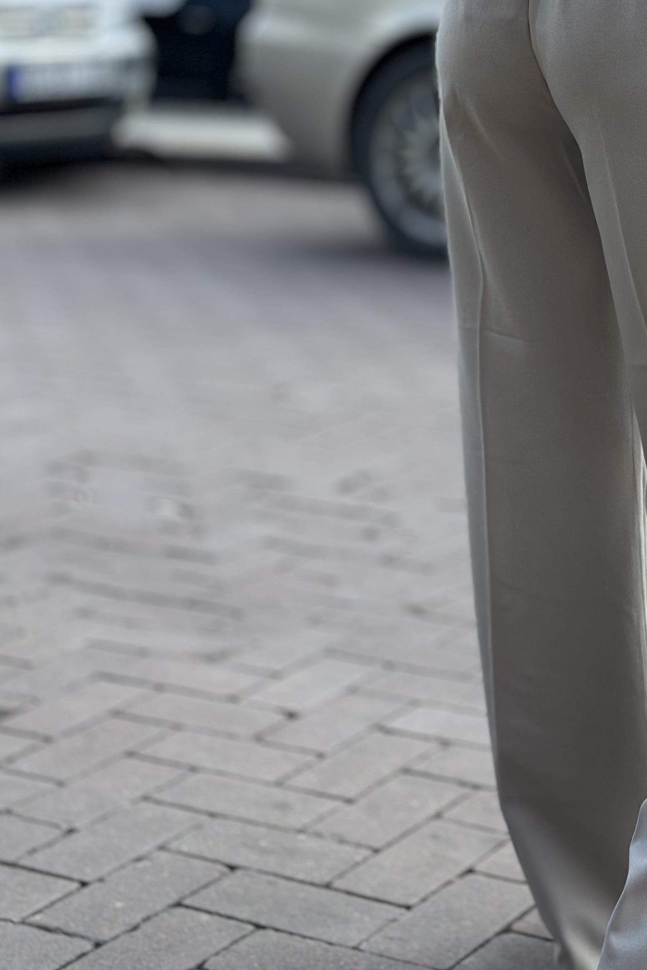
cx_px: 630
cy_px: 274
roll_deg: +3.2
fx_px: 2346
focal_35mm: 87
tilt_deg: -6.3
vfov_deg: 23.2
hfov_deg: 15.4
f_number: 1.78
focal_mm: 6.86
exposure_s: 1/1323
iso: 80
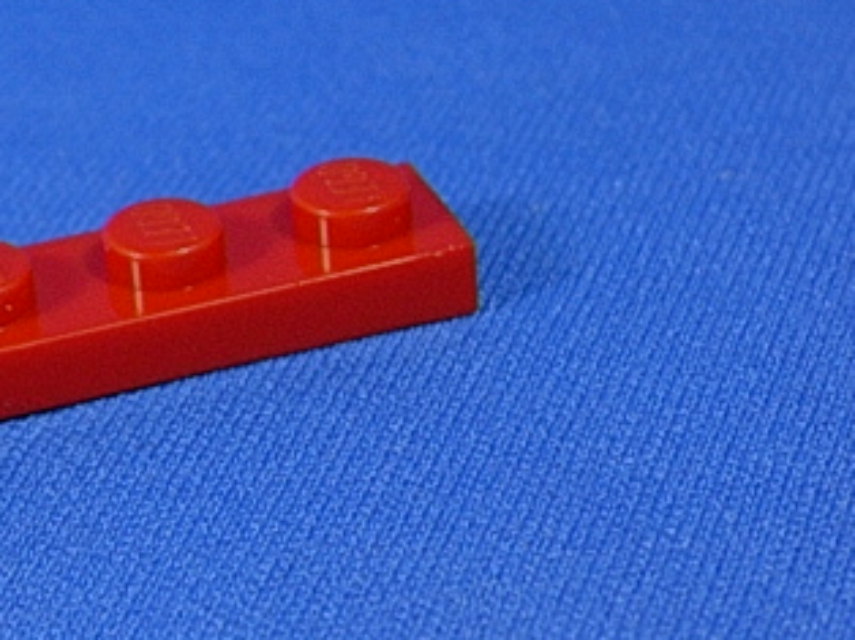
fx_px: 3776
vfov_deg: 9.7
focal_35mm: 153
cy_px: 264
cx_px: 74
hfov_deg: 12.8
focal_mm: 11.3
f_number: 3.8
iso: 70
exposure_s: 1/9.2
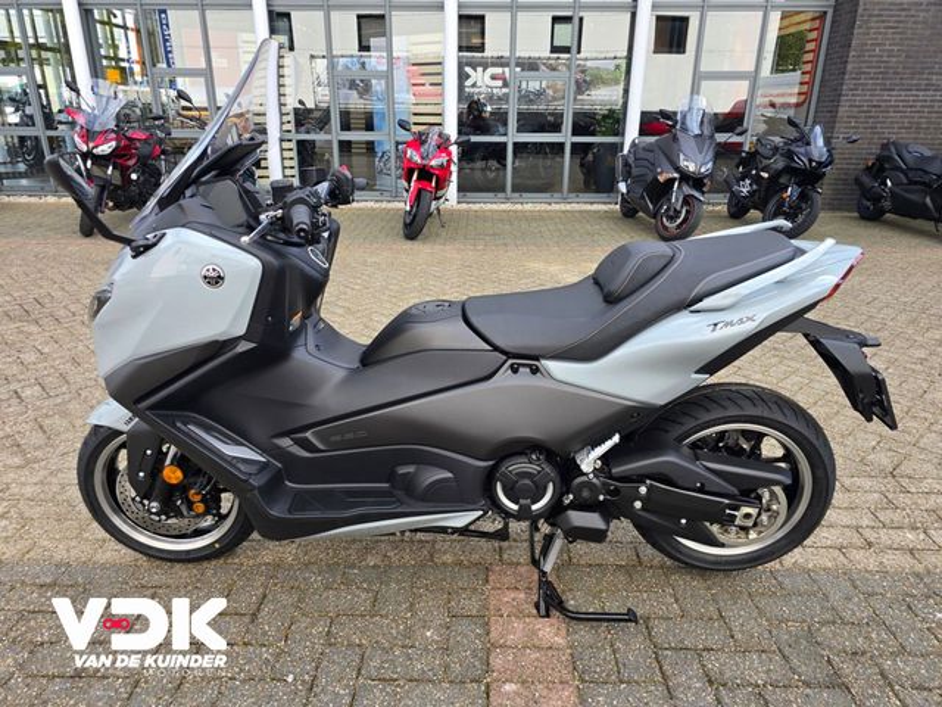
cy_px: 354
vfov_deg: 58.9
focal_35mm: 23
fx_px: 626
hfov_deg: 73.9
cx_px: 471
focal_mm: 6.3
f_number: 1.7
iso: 16
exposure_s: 1/180
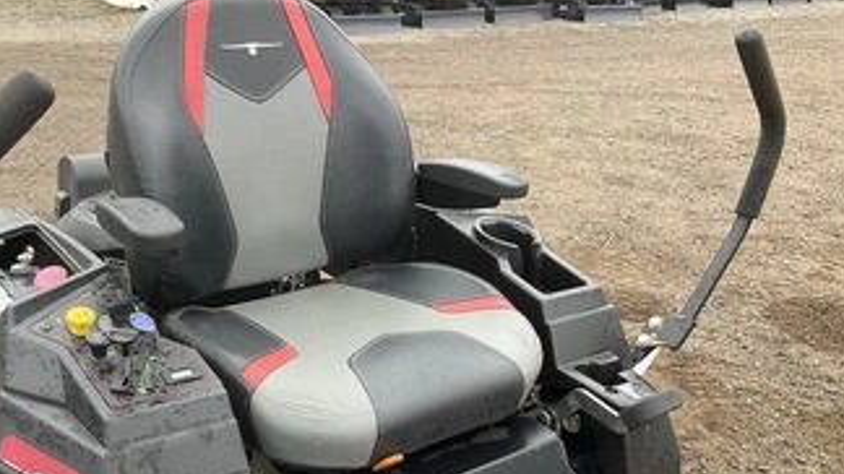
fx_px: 873
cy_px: 349
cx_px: 349
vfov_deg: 30.0
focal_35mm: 39
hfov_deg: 51.4
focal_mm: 3
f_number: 1.8
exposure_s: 1/122
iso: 32
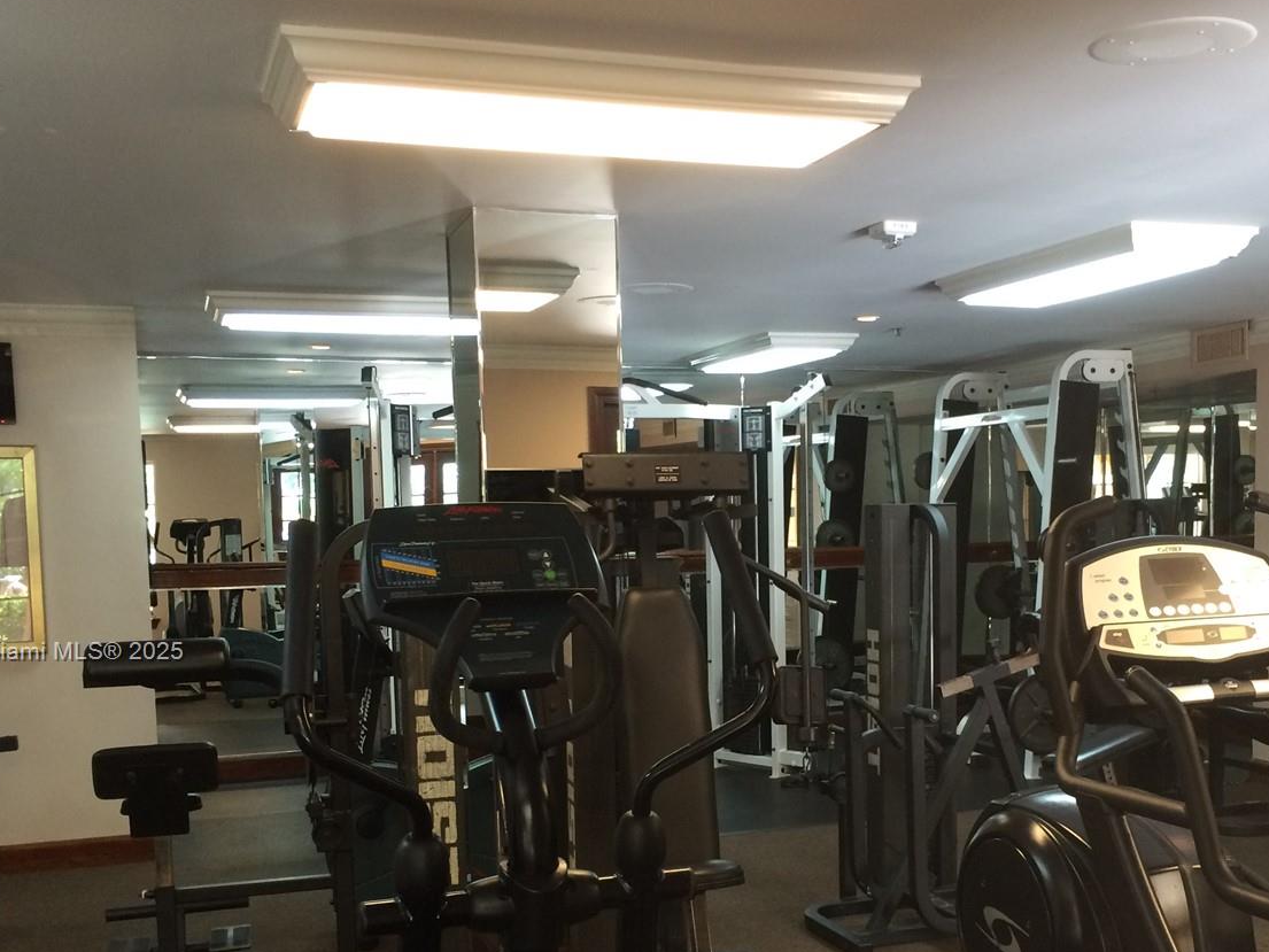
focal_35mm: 42
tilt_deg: -5.5
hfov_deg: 44.6
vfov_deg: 34.0
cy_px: 653
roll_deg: +1.3
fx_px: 1540
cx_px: 735
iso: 125
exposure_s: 1/30
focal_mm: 4.15
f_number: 2.2
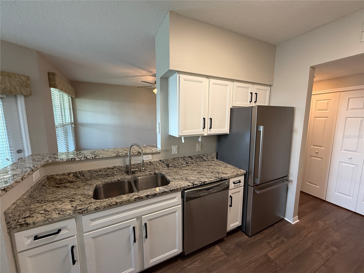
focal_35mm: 14
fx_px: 147
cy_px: 136
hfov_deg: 102.1
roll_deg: +0.9
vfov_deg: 85.7
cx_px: 182
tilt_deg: -7.4
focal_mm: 2.22
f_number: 2.2
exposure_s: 1/120
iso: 250
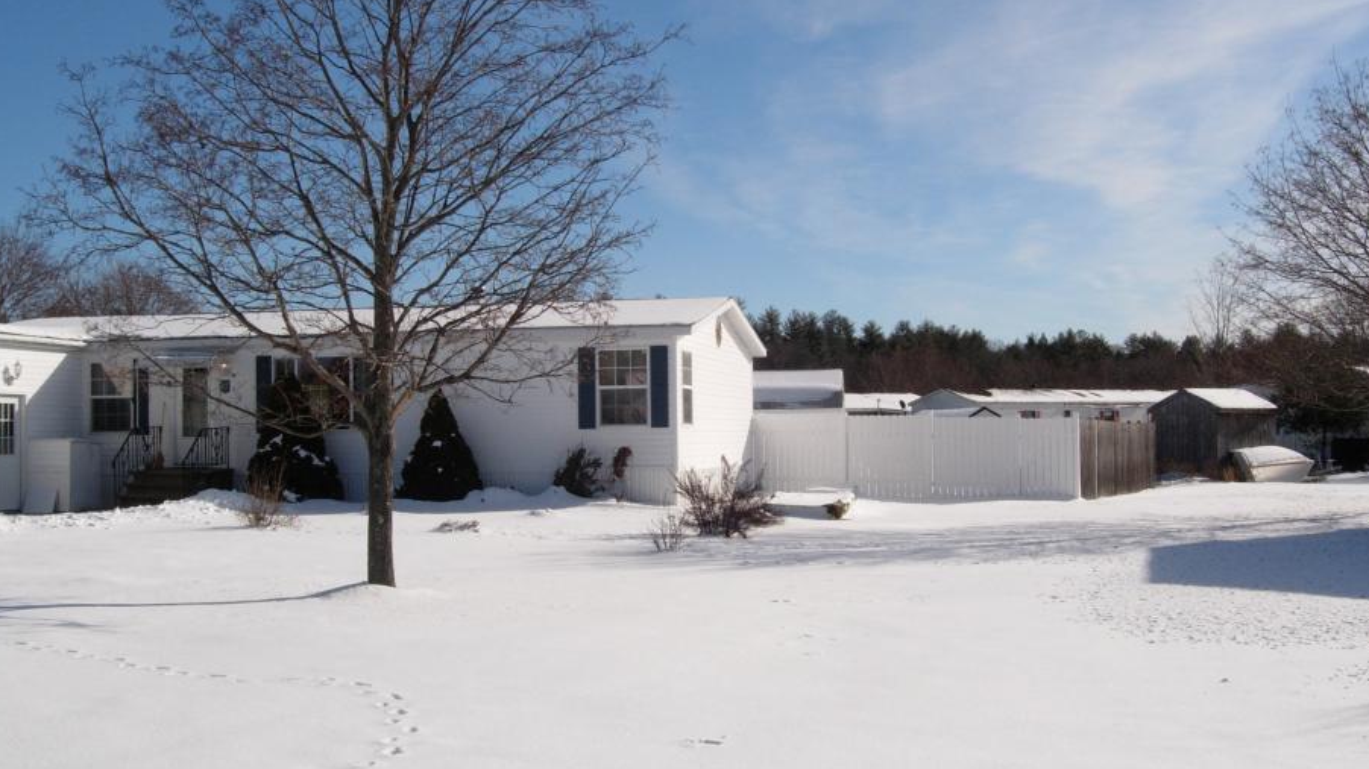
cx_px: 712
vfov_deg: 25.4
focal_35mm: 47
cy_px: 384
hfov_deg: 43.7
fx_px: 1706
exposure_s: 1/1407
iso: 79
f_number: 4.8
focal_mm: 7.8
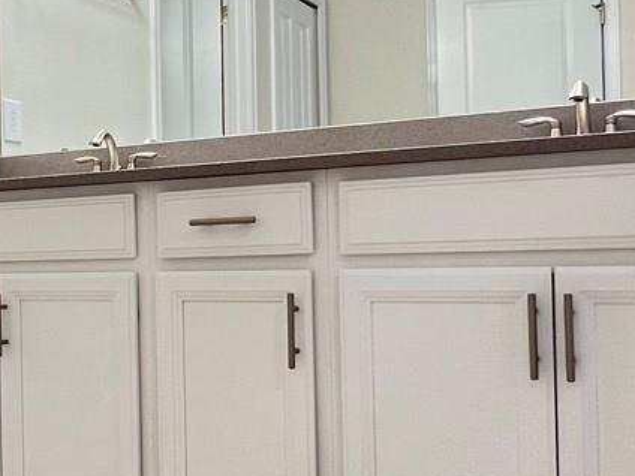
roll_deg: +1.5
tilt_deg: +0.9
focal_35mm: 49
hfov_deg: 38.2
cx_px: 180
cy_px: 244
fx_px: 899
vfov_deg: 29.7
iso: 125
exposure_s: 1/60
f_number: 1.8
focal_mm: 1.57
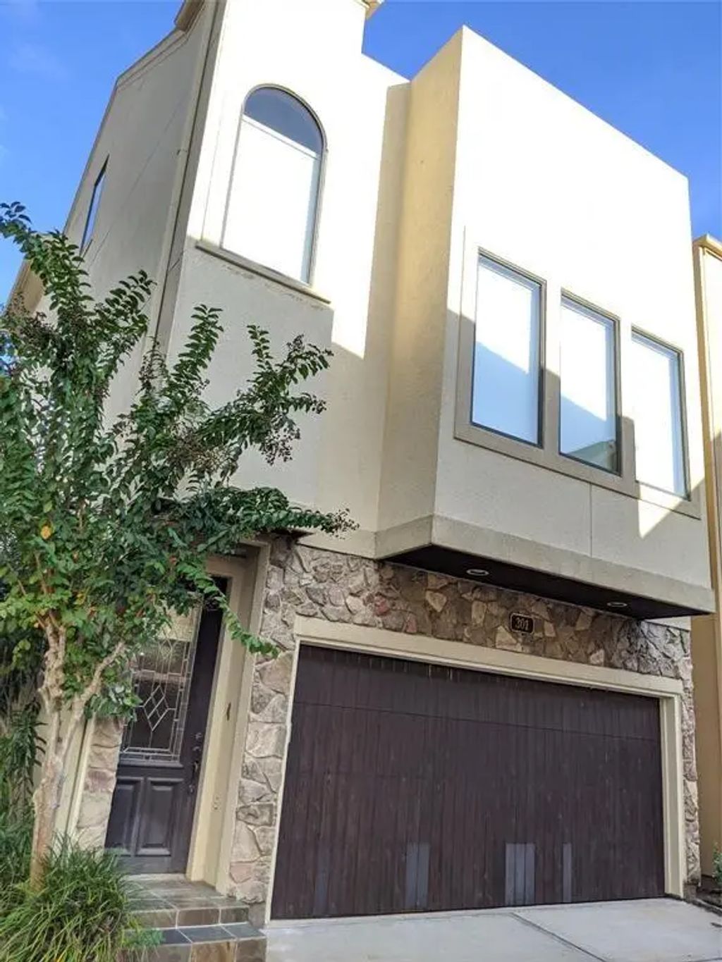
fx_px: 751
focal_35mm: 27
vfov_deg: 65.3
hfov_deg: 51.4
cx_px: 361
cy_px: 481
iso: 51
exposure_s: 1/671
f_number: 1.8
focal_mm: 4.44
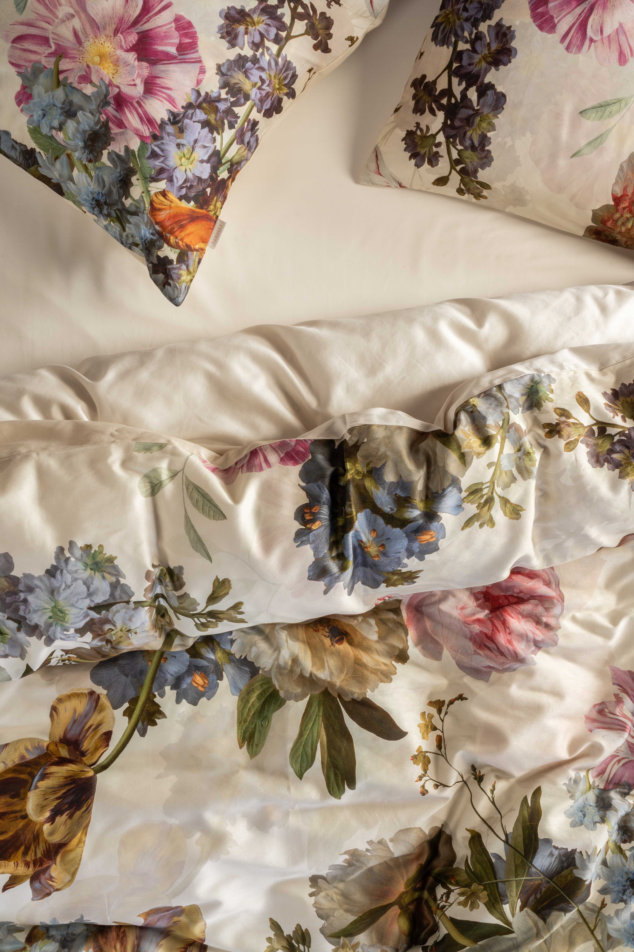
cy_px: 476
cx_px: 317
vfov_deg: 57.2
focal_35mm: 33
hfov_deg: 40.0
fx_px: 872
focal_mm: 33
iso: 250
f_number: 18
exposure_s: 1/125
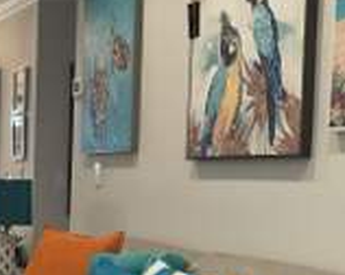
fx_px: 877
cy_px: 275
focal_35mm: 86
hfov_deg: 20.4
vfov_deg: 17.4
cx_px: -96
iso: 100
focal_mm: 3
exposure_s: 1/60
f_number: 1.8
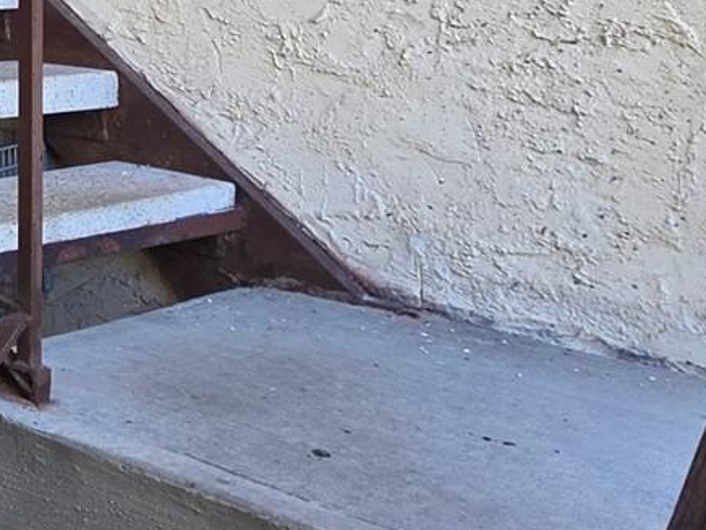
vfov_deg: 21.9
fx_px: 1244
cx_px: -552
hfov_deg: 21.4
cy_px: -135
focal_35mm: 61
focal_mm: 2.2
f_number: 1.9
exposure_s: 1/120
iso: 80
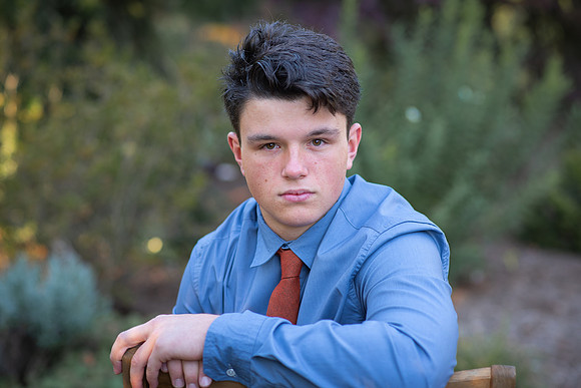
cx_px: 290
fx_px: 1372
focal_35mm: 85
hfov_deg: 23.9
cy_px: 194
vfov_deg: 16.1
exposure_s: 1/200
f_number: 2.8
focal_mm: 85
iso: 400
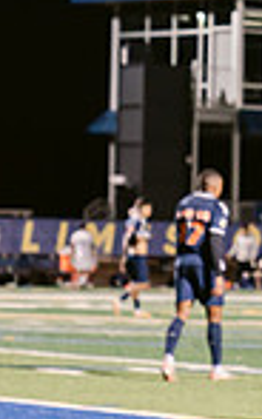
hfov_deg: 4.5
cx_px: 772
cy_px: 281
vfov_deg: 7.4
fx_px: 3219
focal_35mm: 282
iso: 2500
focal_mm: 70
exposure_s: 1/250
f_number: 3.2
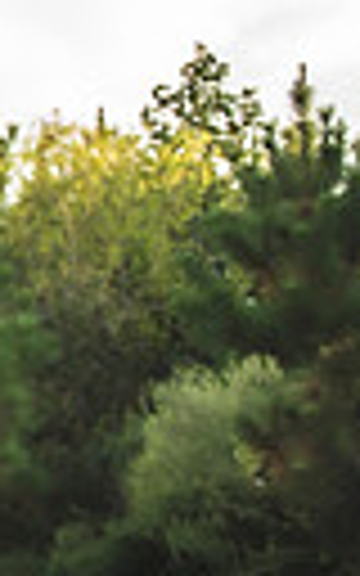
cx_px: -826
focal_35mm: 123
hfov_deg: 8.4
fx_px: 1931
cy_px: 560
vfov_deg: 16.6
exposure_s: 1/200
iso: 100
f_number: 2.8
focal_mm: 26
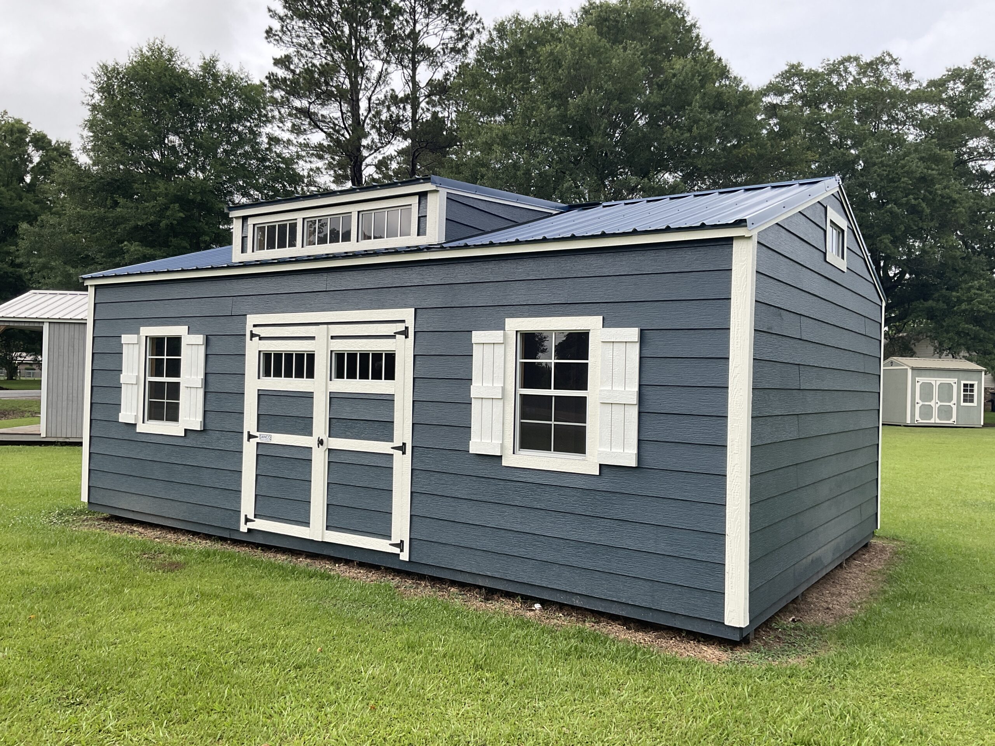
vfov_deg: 48.2
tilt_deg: +1.4
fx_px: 834
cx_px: 498
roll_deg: -0.6
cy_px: 373
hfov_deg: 61.7
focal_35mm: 29
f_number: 1.8
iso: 16
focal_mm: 3
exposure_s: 1/606
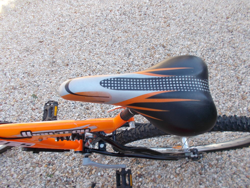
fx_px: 188
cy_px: 94
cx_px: 125
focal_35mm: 26
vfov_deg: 53.1
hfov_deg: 67.3
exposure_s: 1/125
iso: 80
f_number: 3.2
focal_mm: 4.6
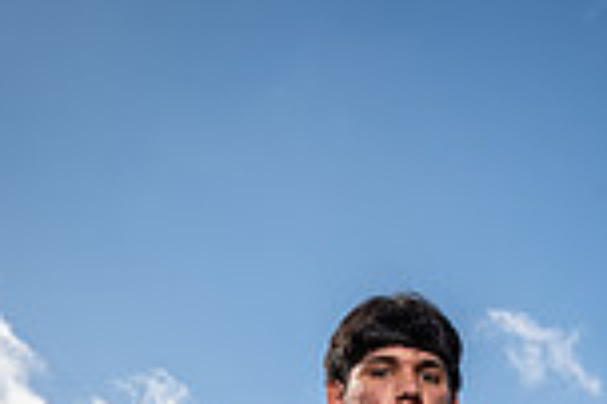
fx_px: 1246
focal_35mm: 74
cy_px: 884
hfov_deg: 27.3
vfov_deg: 14.3
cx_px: 383
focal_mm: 25
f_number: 8
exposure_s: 1/250
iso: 125
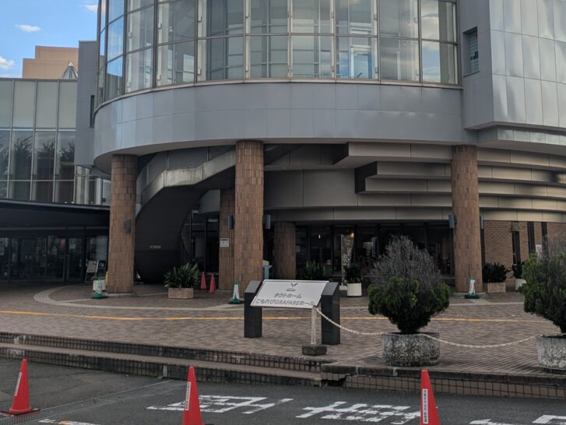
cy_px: 158
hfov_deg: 42.8
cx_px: 318
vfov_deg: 32.7
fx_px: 720
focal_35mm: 44
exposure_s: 1/1316
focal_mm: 5.43
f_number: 1.89
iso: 43
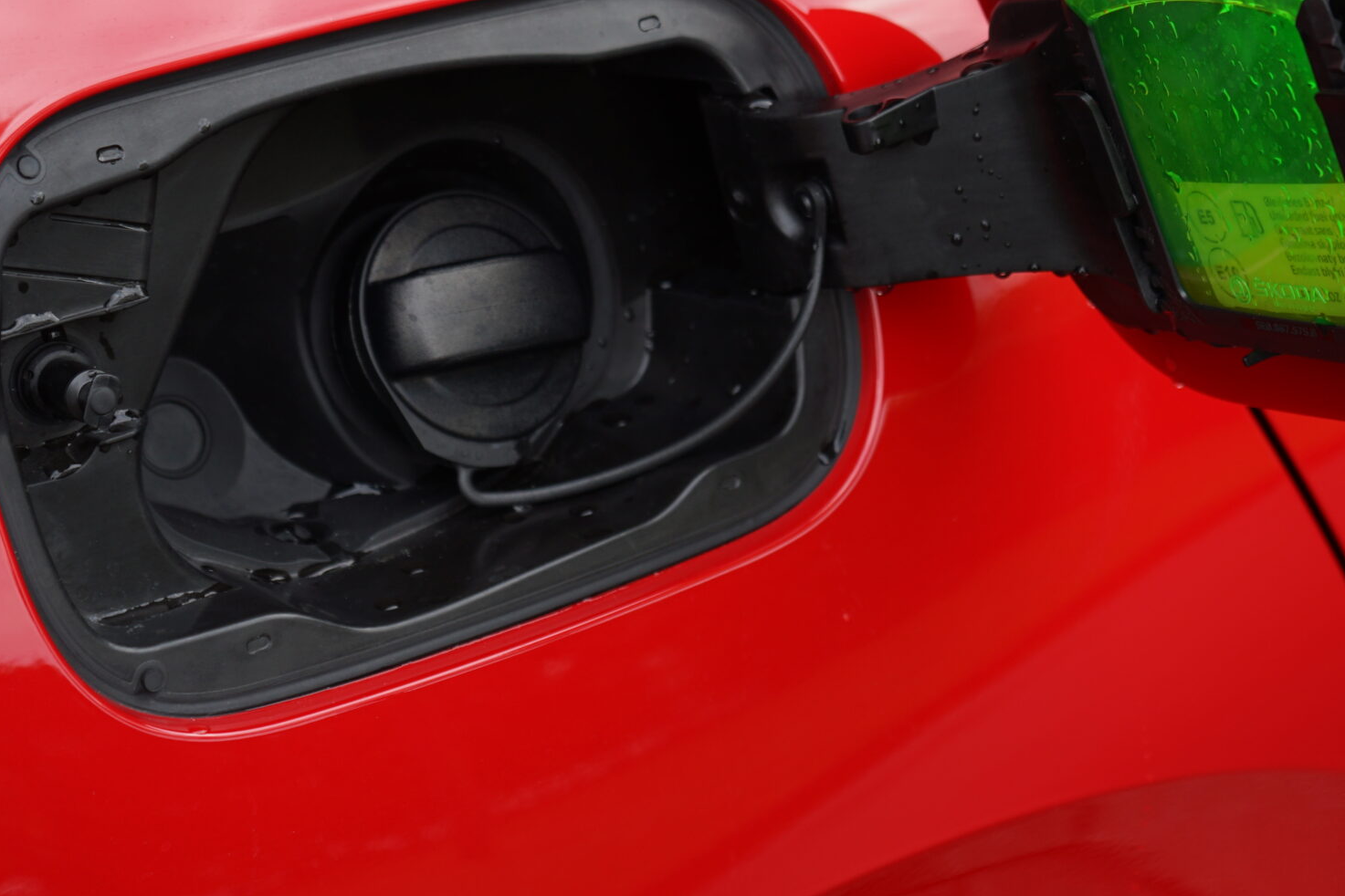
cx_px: 753
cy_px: 216
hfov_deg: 27.7
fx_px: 2727
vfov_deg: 18.5
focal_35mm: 73
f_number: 4.5
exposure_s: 1/160
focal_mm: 42
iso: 160
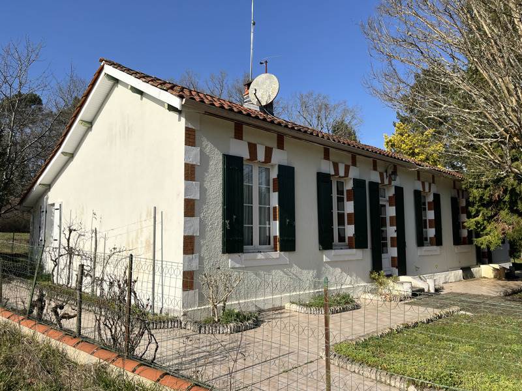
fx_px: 392
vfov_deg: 53.1
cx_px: 261
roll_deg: -0.4
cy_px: 196
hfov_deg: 67.3
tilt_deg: +4.6
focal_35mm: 26
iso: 50
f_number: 1.6
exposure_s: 1/4310
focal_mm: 5.1
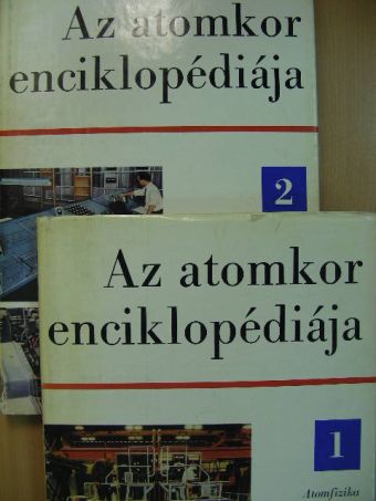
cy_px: 250
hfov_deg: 37.7
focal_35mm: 38
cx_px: 188
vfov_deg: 49.0
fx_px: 550
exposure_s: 1/30.2
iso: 90
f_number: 3.5
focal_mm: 6.3
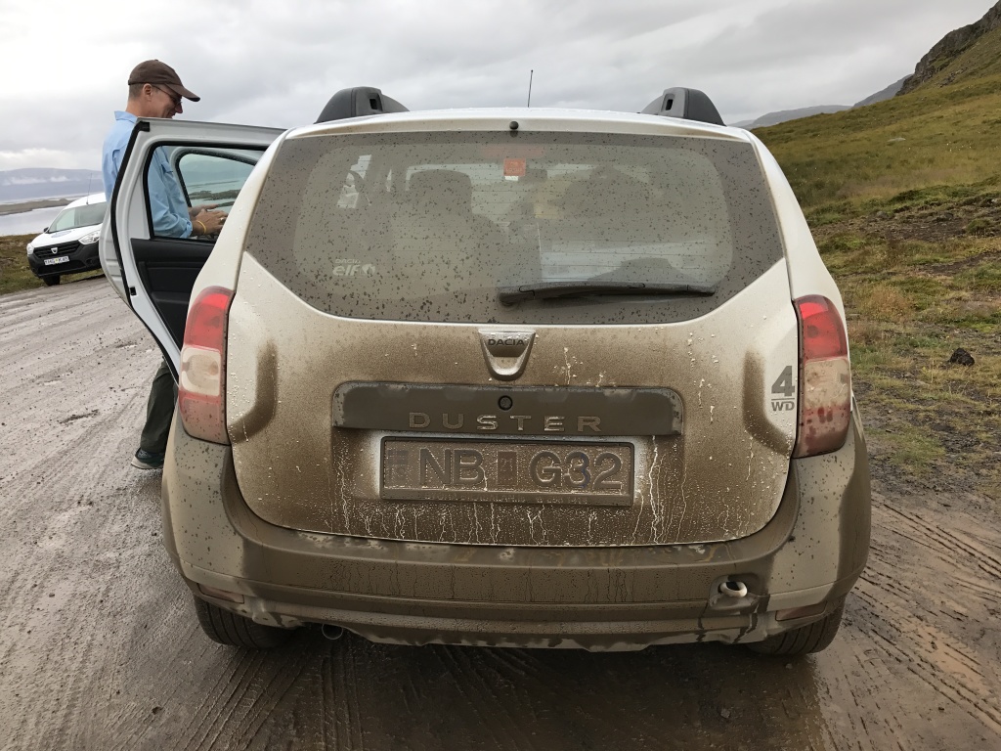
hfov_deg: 63.4
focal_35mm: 28
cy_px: 376
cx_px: 500
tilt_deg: -14.1
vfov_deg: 49.7
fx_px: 810
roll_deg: +5.8
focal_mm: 3.99
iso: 20
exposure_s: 1/541
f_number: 1.8
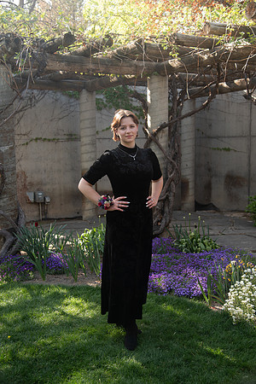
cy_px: 192
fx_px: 469
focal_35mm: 44
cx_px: 128
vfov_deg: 44.5
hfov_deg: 30.5
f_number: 4
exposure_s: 1/125
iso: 160
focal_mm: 44
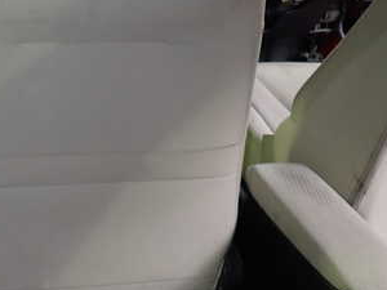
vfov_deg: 29.1
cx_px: 23
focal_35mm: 50
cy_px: 121
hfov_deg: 35.4
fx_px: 559
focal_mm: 4.5
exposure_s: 1/30
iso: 200
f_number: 2
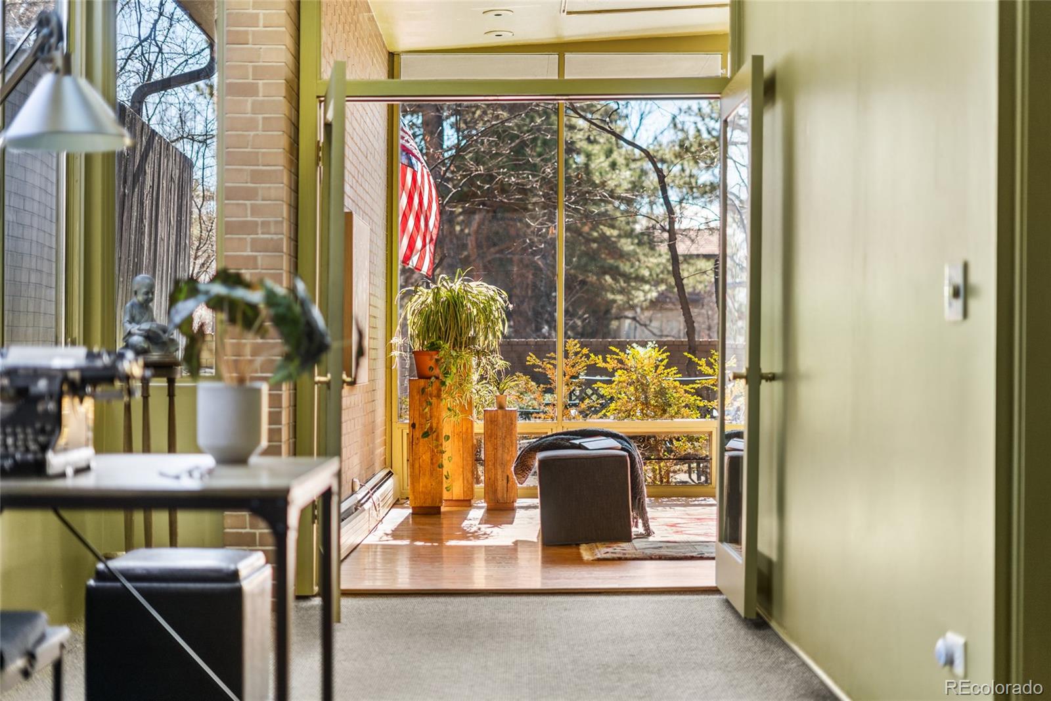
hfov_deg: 39.6
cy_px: 350
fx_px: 1459
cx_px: 526
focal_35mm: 50
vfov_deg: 27.0
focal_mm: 50
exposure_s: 1/80
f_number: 1.8
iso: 100
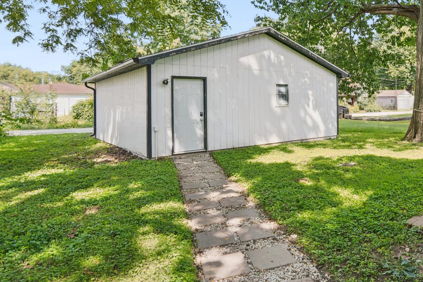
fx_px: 294
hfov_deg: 68.2
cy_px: 113
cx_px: 302
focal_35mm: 25
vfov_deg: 50.9
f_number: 5.6
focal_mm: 16
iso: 250
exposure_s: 1/50
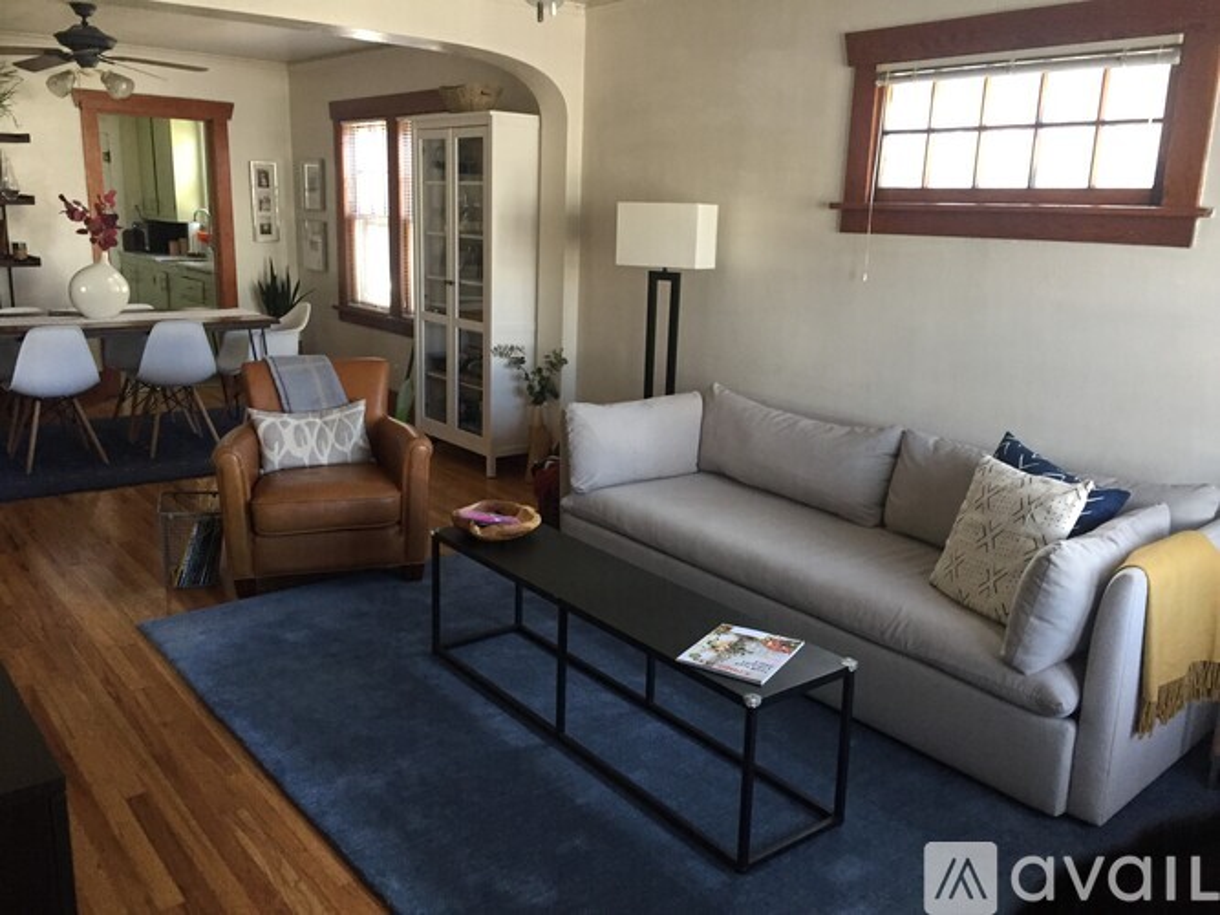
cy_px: 458
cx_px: 610
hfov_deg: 61.7
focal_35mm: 29
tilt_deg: -14.2
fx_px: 1022
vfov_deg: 48.2
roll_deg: +1.2
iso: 160
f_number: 2.2
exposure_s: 1/30
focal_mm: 4.15
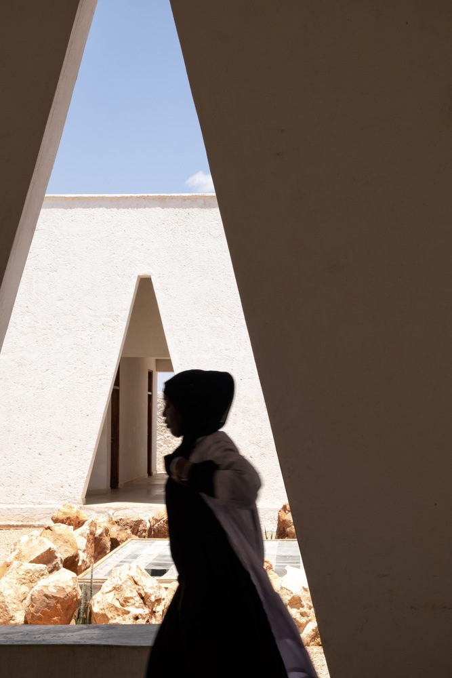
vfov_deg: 43.6
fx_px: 847
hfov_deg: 29.9
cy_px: 339
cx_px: 226
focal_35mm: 45
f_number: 11
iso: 100
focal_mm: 30.2
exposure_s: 1/105
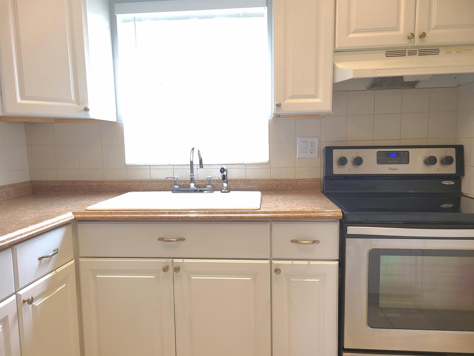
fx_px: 356
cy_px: 178
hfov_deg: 67.3
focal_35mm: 26
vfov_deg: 53.1
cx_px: 237
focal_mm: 5.4
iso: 40
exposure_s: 1/15
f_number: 1.8
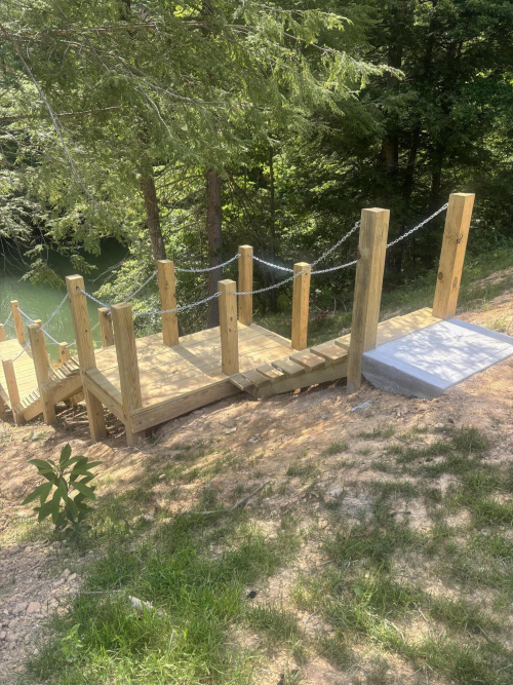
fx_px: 514
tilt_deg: -24.2
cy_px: 342
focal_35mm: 26
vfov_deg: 67.3
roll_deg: -2.2
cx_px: 256
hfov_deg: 53.0
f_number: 1.6
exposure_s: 1/531
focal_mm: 5.96
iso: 50
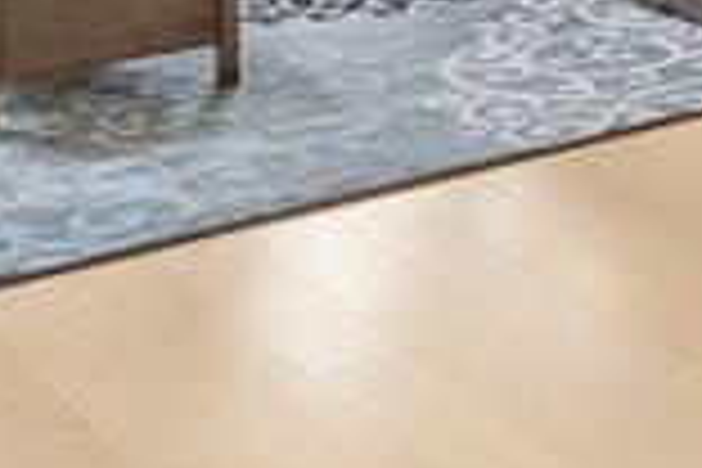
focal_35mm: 92
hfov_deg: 18.2
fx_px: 1794
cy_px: -567
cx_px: 1206
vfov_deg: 12.4
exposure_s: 1/60
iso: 400
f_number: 4
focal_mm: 14
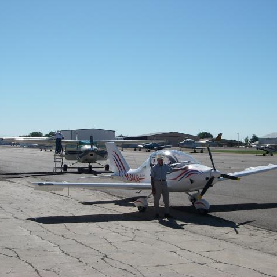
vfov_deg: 29.6
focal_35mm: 58
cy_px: 138
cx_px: 150
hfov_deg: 29.5
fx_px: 525
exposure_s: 1/320
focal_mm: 8.1
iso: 64
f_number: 7
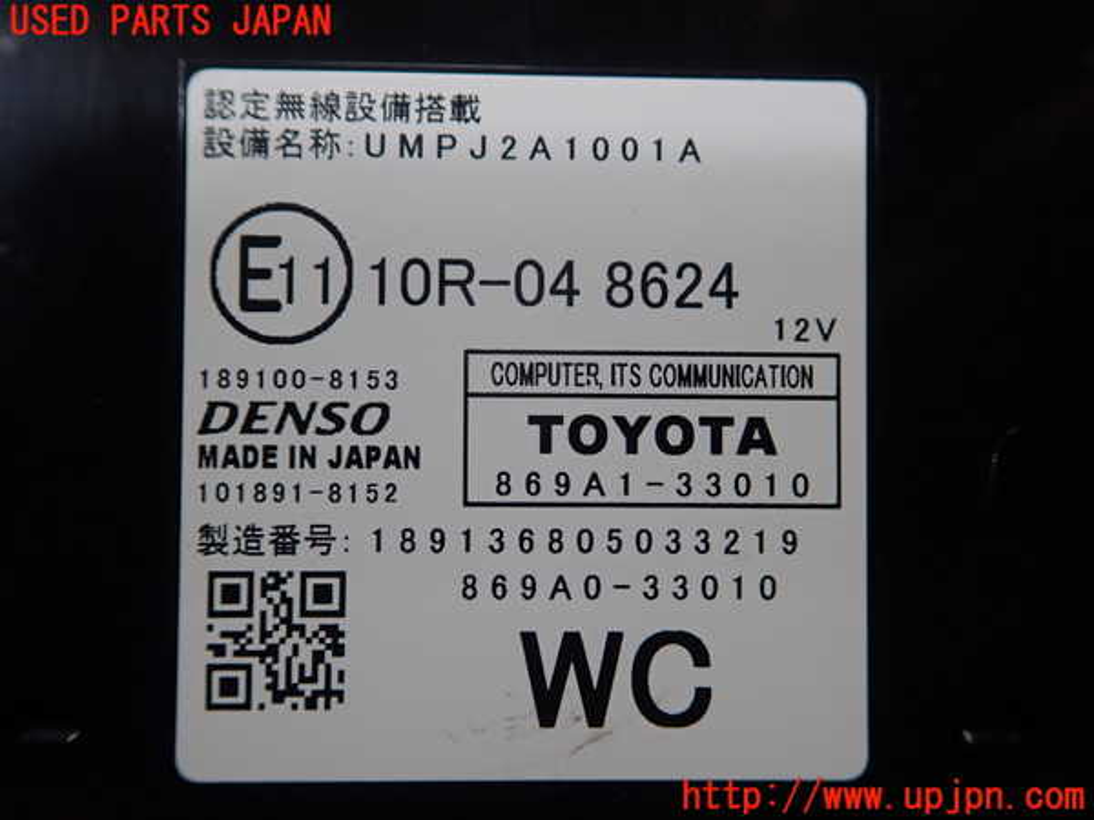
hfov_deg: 60.0
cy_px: 410
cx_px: 547
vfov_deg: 46.8
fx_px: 948
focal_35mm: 30
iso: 200
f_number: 2.3
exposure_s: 1/125
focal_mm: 5.5
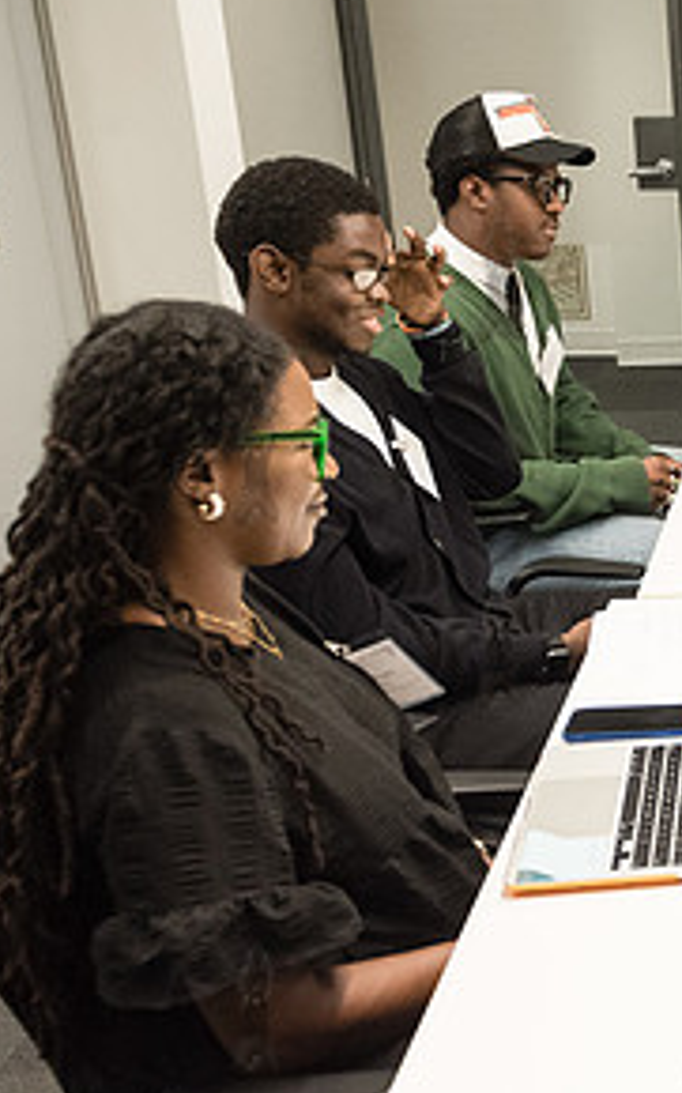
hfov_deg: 19.3
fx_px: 1727
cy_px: 519
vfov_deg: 35.1
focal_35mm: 58
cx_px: 1044
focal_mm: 24
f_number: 4
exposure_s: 1/320
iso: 2500
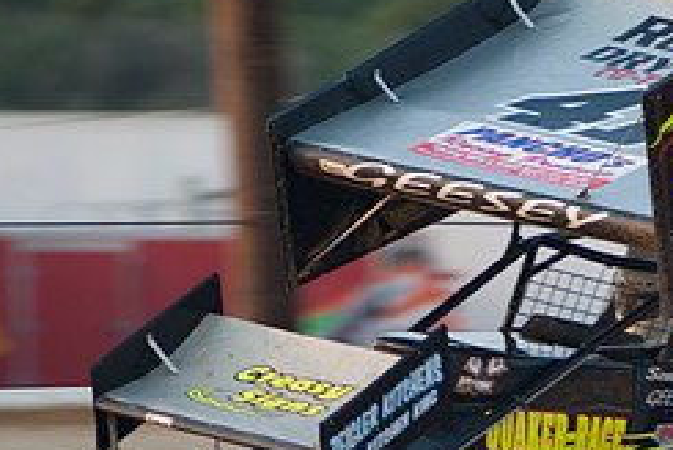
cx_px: 588
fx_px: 13270
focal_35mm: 709
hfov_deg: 2.9
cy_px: 403
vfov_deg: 1.9
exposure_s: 1/400
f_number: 2.8
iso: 100
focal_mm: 200
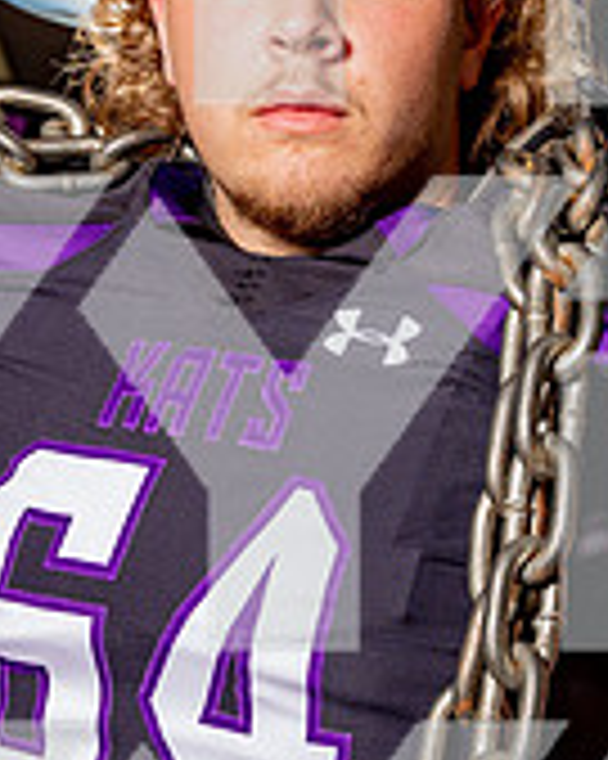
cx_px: 473
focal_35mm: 119
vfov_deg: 16.2
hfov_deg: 12.9
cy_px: 416
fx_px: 2679
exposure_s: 1/200
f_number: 5.6
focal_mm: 37
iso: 100
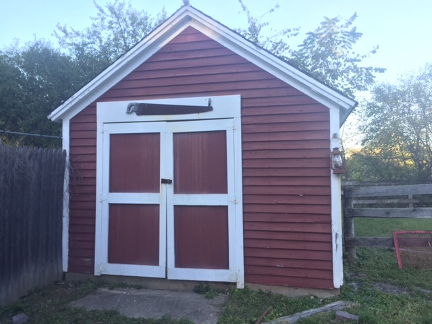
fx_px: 362
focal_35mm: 29
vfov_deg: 48.2
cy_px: 162
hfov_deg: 61.7
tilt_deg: +1.9
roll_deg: +0.0
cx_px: 216
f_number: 2.2
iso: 40
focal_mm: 4.15
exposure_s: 1/120
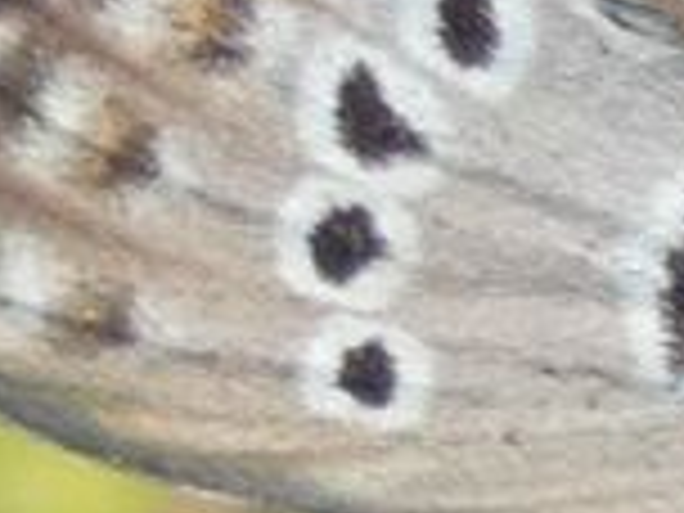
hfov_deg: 3.3
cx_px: 1082
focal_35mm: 601
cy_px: 86
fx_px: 11876
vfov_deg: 2.5
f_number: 4.9
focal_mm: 19.2
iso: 80
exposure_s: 1/200
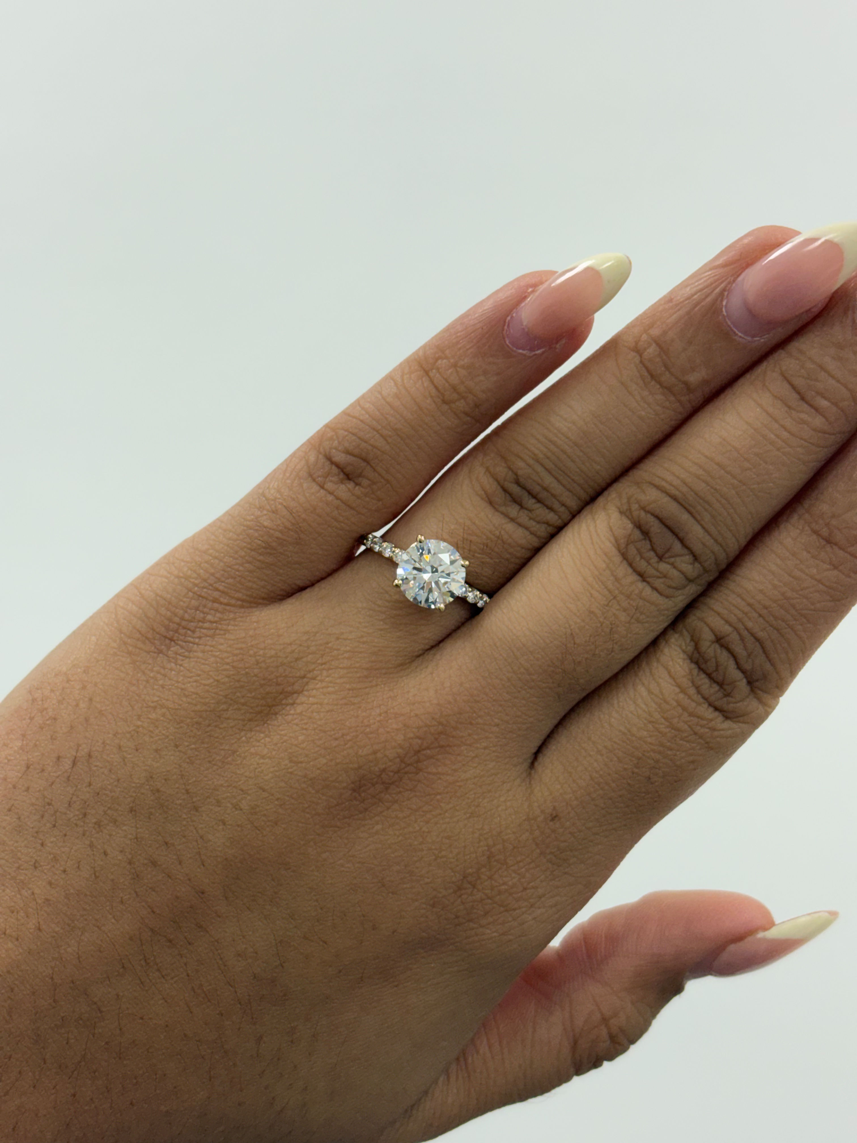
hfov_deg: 28.0
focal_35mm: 52
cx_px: 428
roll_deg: -0.3
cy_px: 572
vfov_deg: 36.8
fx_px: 1717
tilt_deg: -2.3
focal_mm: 6
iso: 50
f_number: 1.6
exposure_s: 1/120
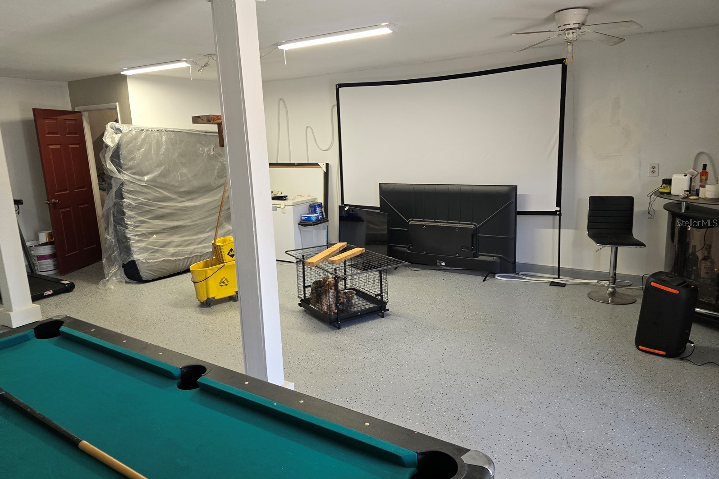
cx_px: 359
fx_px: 479
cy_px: 223
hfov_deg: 73.7
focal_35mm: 24
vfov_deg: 53.1
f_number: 1.7
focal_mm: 6.3
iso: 200
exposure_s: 1/120
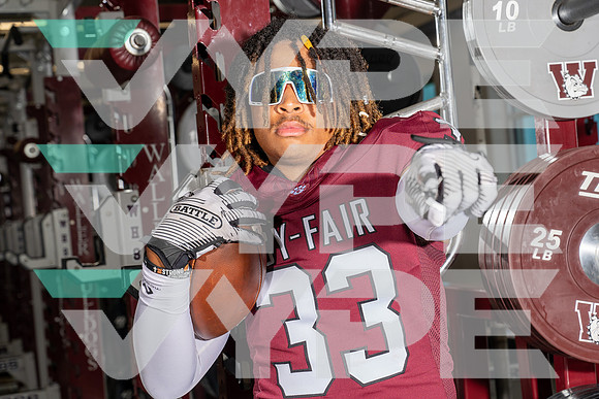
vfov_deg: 19.5
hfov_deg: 28.8
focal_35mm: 70
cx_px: 300
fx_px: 1165
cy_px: 200
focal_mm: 70
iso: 200
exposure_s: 1/250
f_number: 5.6
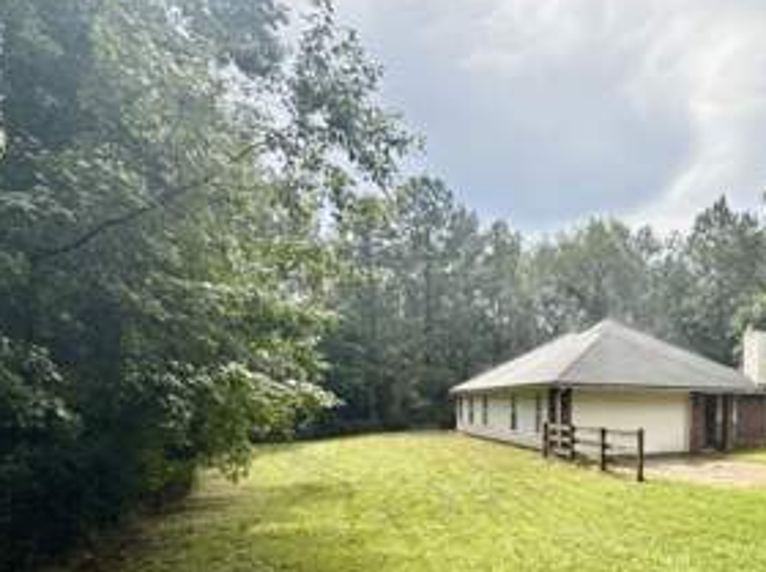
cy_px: 415
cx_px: 602
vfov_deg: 54.5
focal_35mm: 24
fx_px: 530
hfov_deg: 65.8
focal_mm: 2.22
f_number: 2.2
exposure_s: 1/554
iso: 64
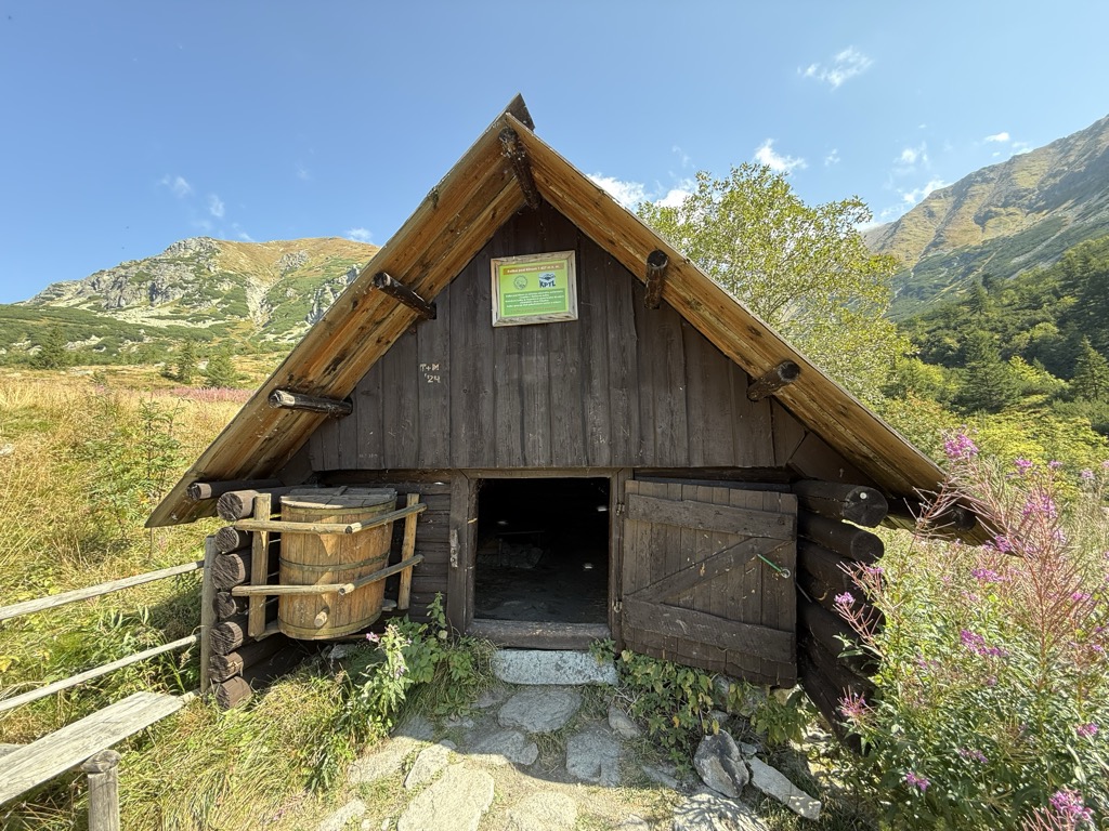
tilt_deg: +6.2
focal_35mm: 14
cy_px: 416
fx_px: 449
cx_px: 554
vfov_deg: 85.7
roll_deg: +3.9
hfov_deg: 102.1
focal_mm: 2.22
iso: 64
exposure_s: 1/104
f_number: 2.2
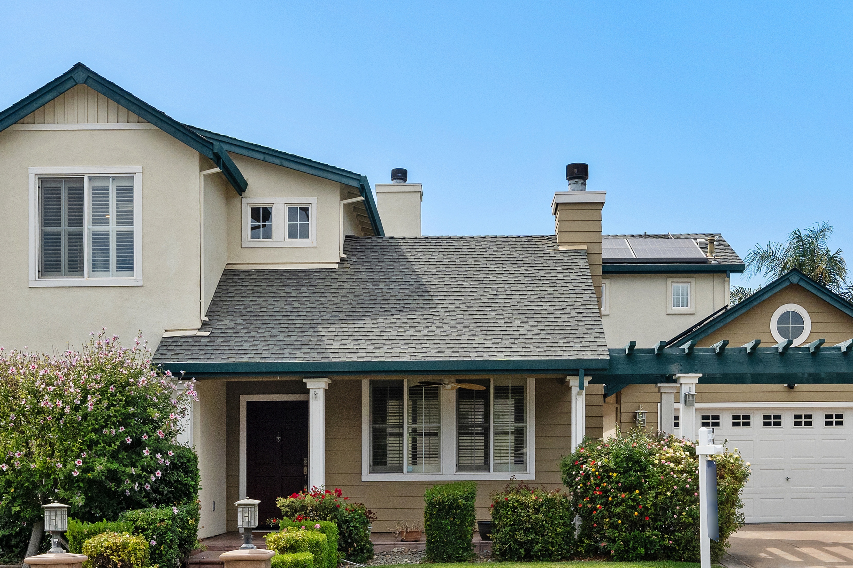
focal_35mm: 49
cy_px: 260
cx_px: 473
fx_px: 1161
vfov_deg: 27.5
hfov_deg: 40.3
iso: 400
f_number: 9
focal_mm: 20
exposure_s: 1/1000
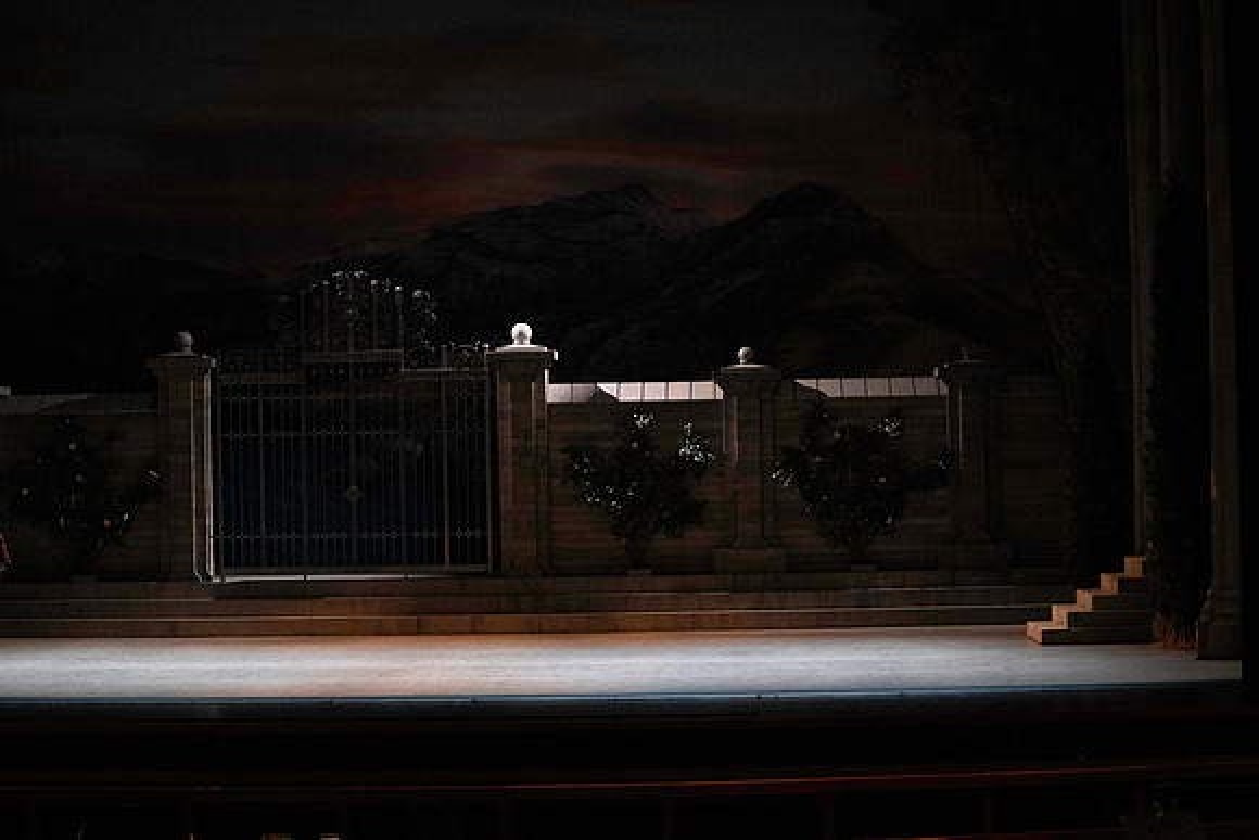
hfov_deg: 28.8
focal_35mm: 70
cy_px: 420
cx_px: 630
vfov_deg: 19.5
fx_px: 2449
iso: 16000
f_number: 5
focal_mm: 70
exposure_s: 1/320
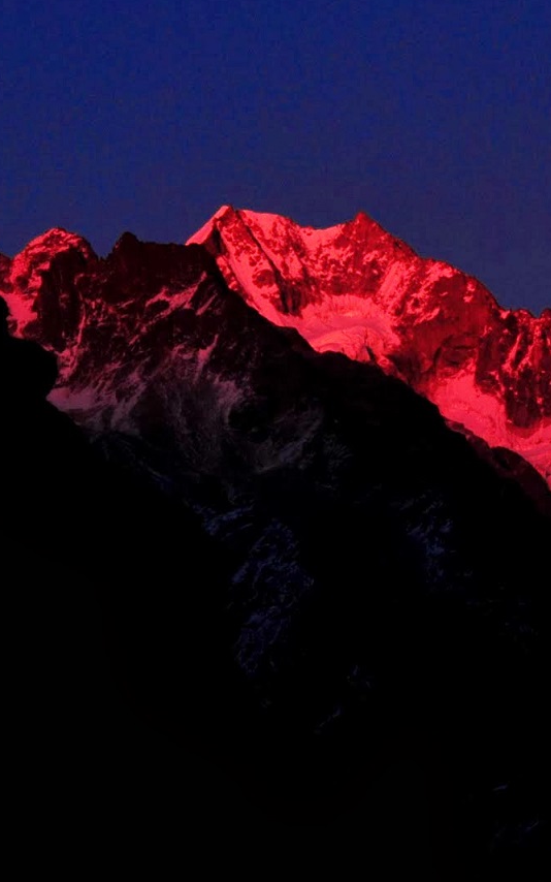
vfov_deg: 12.3
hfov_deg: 7.7
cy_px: 351
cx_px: 386
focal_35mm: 170
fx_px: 4083
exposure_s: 1/160
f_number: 10
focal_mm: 58
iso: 200
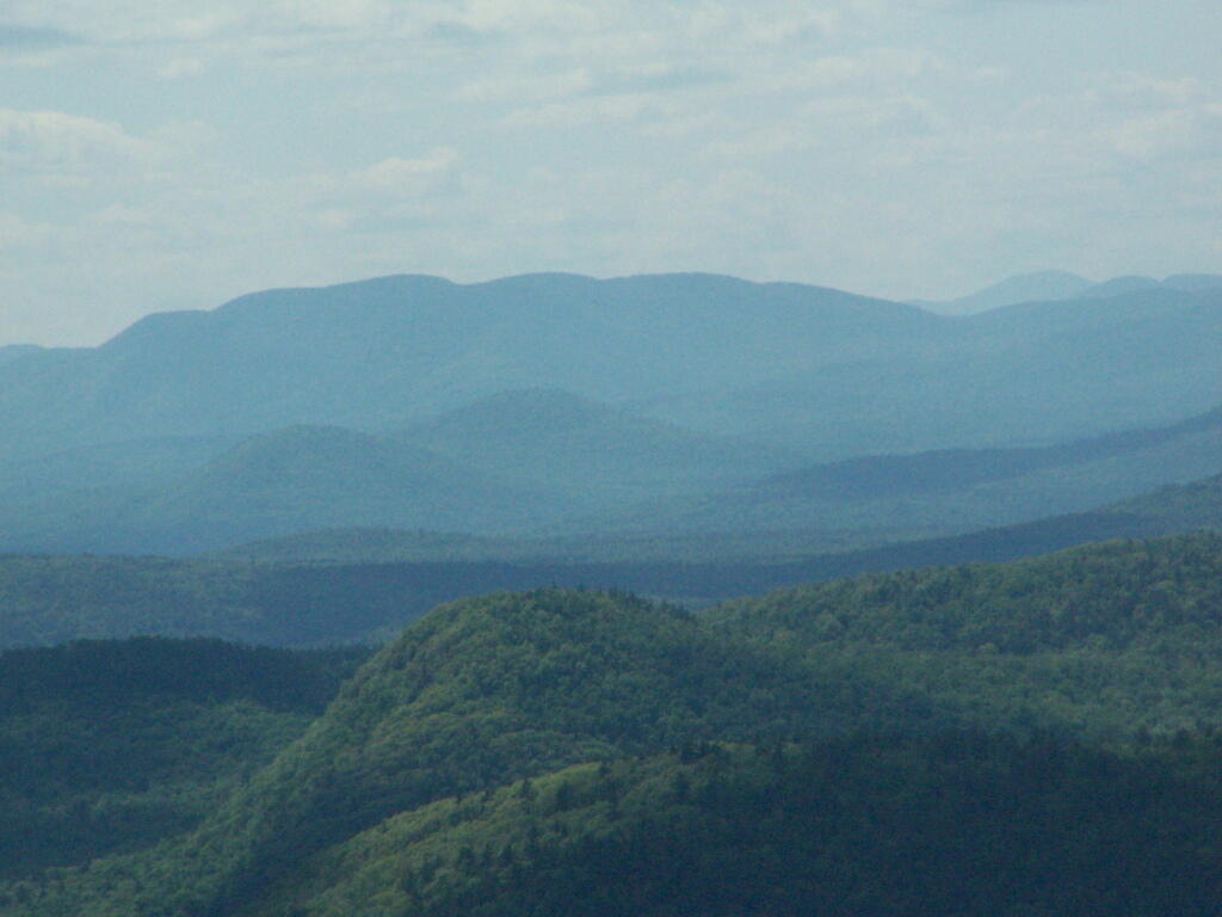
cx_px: 611
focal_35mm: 380
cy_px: 458
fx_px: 13415
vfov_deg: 3.9
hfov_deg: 5.2
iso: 400
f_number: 7.1
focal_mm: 63
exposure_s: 1/1000
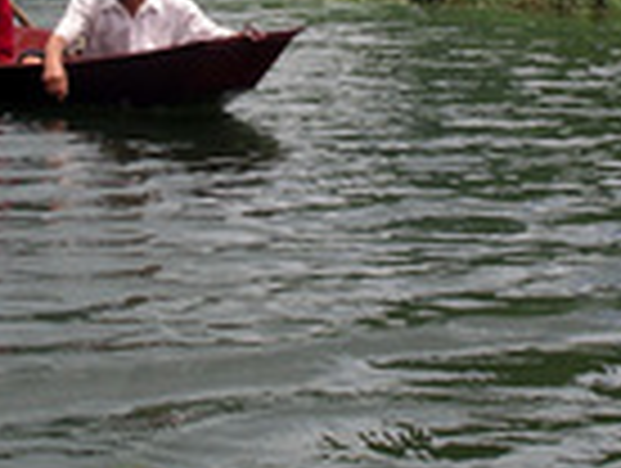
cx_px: 290
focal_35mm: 104
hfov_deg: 18.9
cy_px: 4
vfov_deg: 14.1
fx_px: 1869
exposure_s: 1/565
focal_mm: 7.8
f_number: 4.3
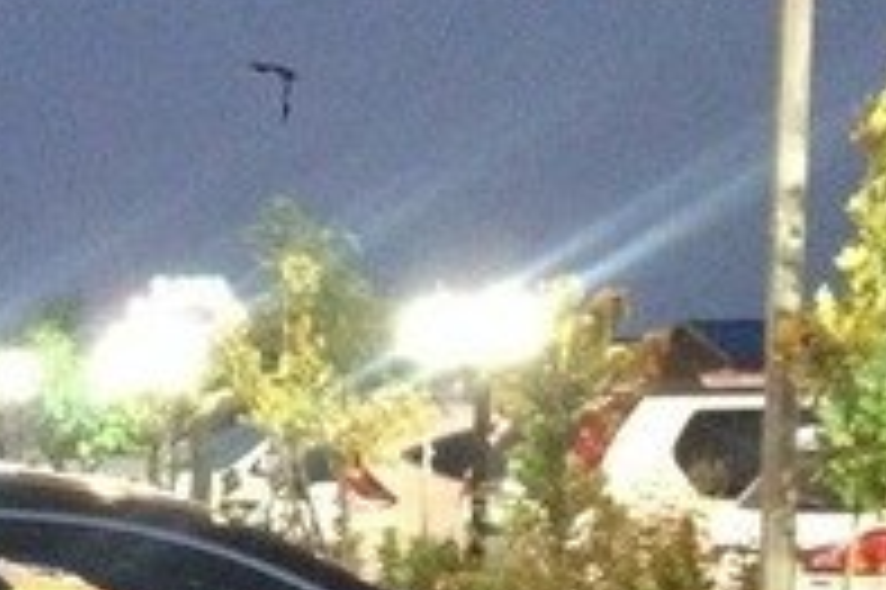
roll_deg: -0.1
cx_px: -58
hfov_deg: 17.3
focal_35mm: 115
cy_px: 835
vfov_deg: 11.5
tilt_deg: -7.4
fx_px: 2828
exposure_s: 1/15
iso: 800
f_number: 2.4
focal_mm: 4.12
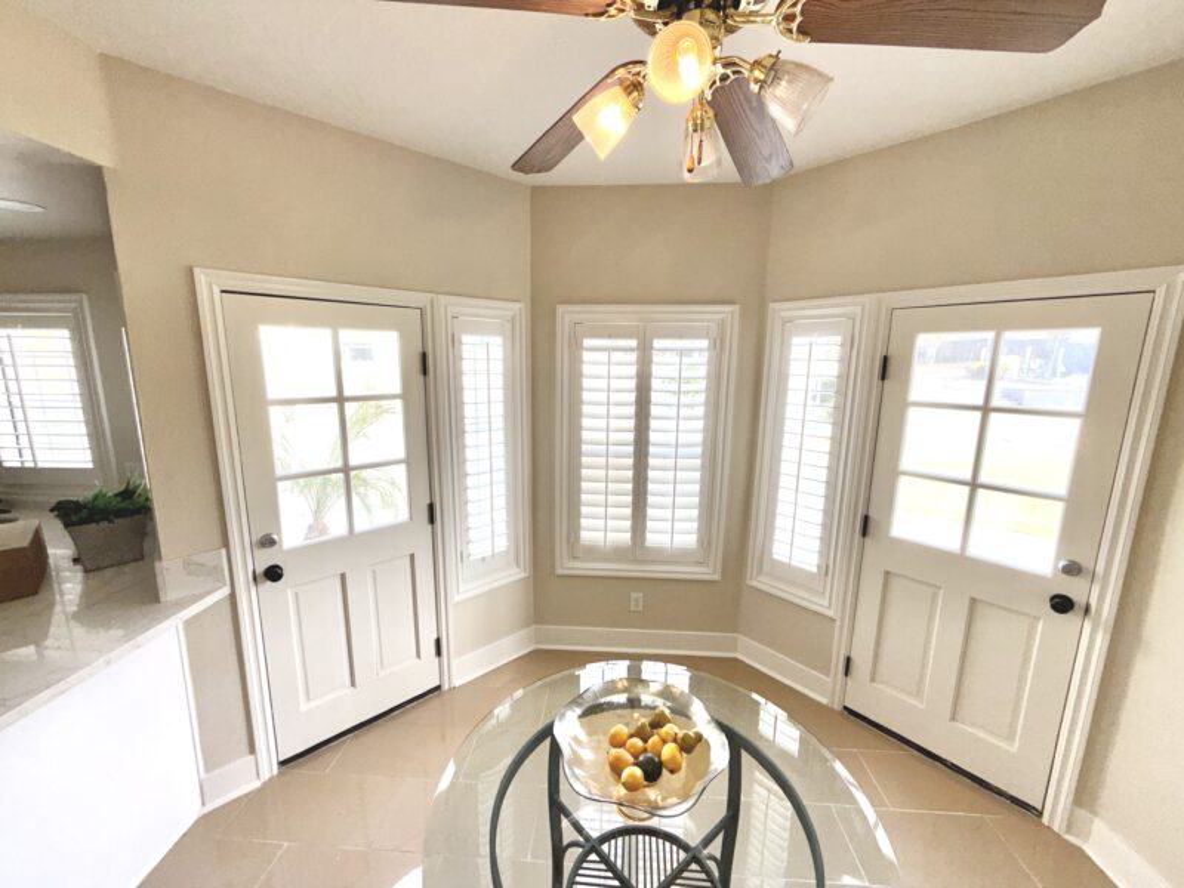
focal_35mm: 14
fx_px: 479
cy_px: 444
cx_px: 592
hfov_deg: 102.1
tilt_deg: -9.9
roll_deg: -0.8
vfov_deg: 85.7
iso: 50
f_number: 2.2
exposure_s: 1/122
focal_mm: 2.22
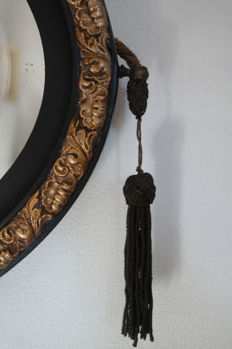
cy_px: 174
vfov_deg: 45.4
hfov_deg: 31.2
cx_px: 116
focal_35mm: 43
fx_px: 416
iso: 400
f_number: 4
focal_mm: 28
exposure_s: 1/50
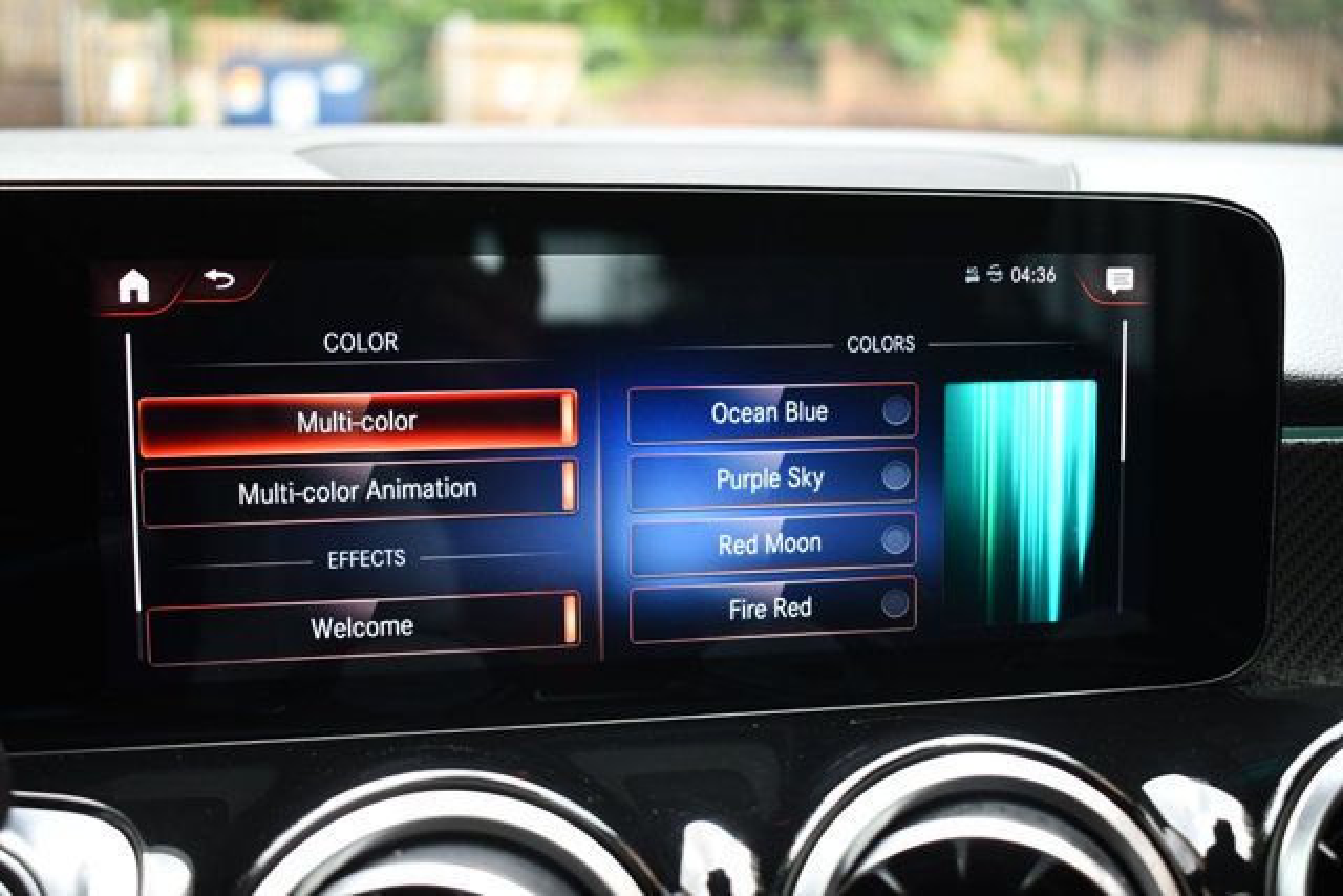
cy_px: 448
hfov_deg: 45.4
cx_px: 672
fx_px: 1604
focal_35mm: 43
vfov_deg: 31.2
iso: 1100
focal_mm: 29
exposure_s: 1/125
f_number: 4.2
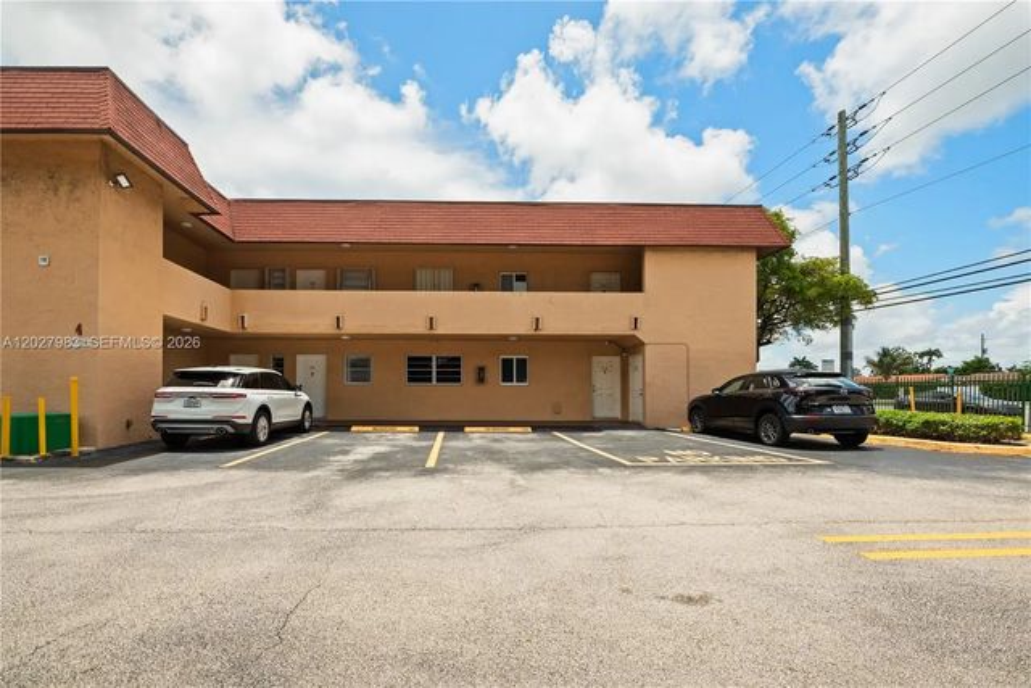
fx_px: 401
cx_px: 516
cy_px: 344
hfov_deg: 104.2
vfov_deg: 81.2
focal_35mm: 14
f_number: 9
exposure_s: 1/320
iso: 100
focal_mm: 14
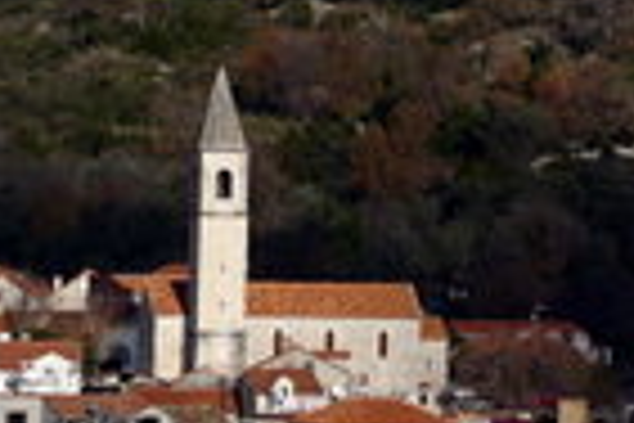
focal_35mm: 529
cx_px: -81
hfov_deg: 3.9
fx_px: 9316
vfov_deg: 2.6
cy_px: 502
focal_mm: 67.72
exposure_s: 1/16000
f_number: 4
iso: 800
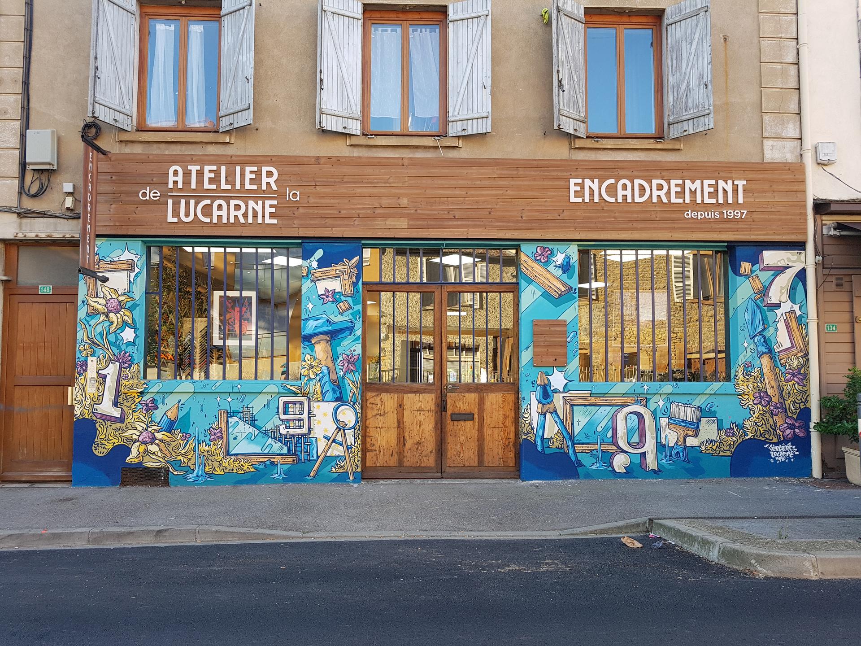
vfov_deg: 53.1
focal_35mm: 26
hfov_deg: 67.3
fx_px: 647
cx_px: 430
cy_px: 323
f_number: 1.7
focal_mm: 4.2
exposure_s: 1/195
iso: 50
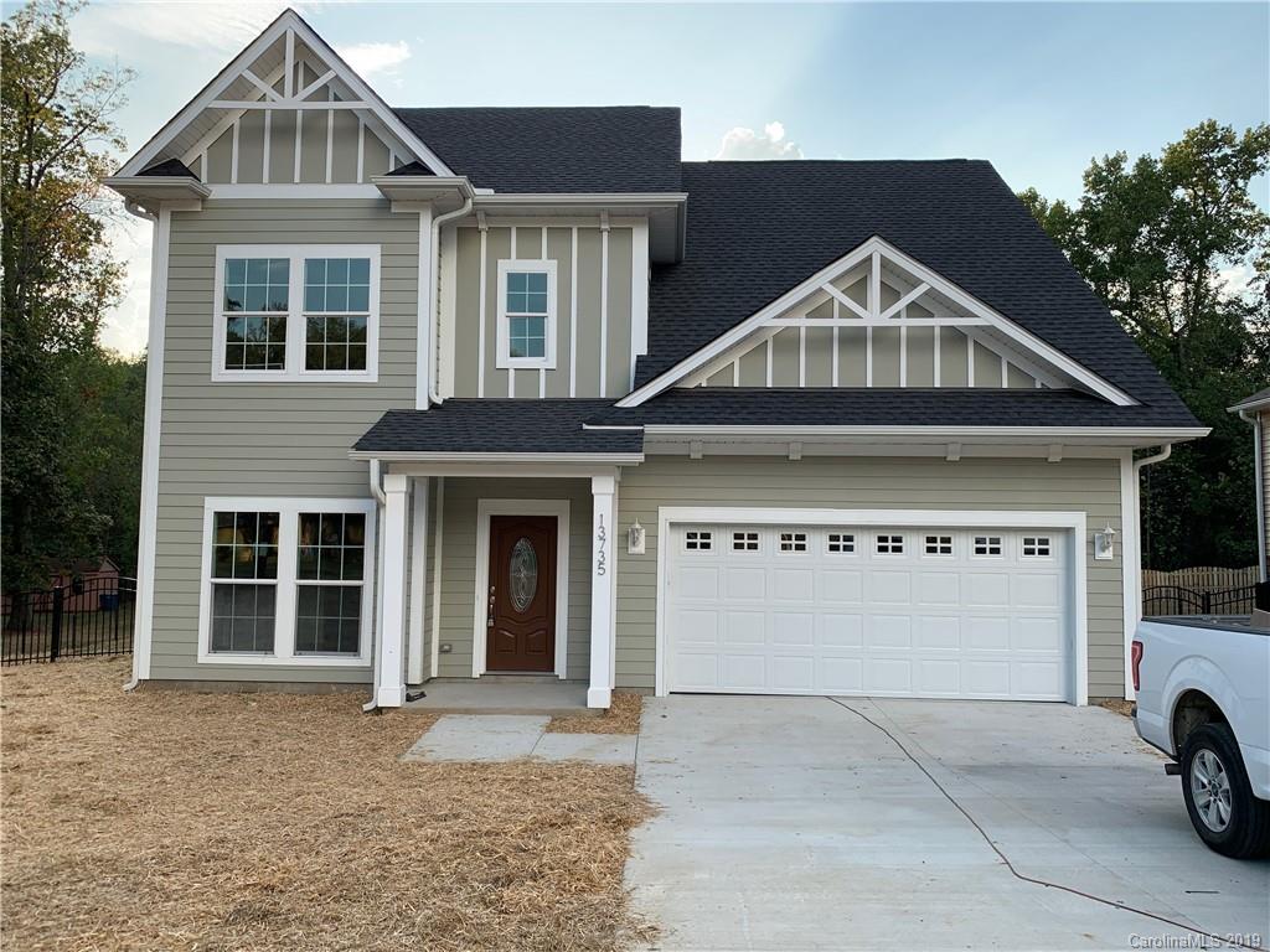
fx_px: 954
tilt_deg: +3.9
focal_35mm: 26
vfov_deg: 53.1
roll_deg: -1.3
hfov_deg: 67.3
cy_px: 476
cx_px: 635
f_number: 1.8
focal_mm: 4.25
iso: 25
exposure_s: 1/656
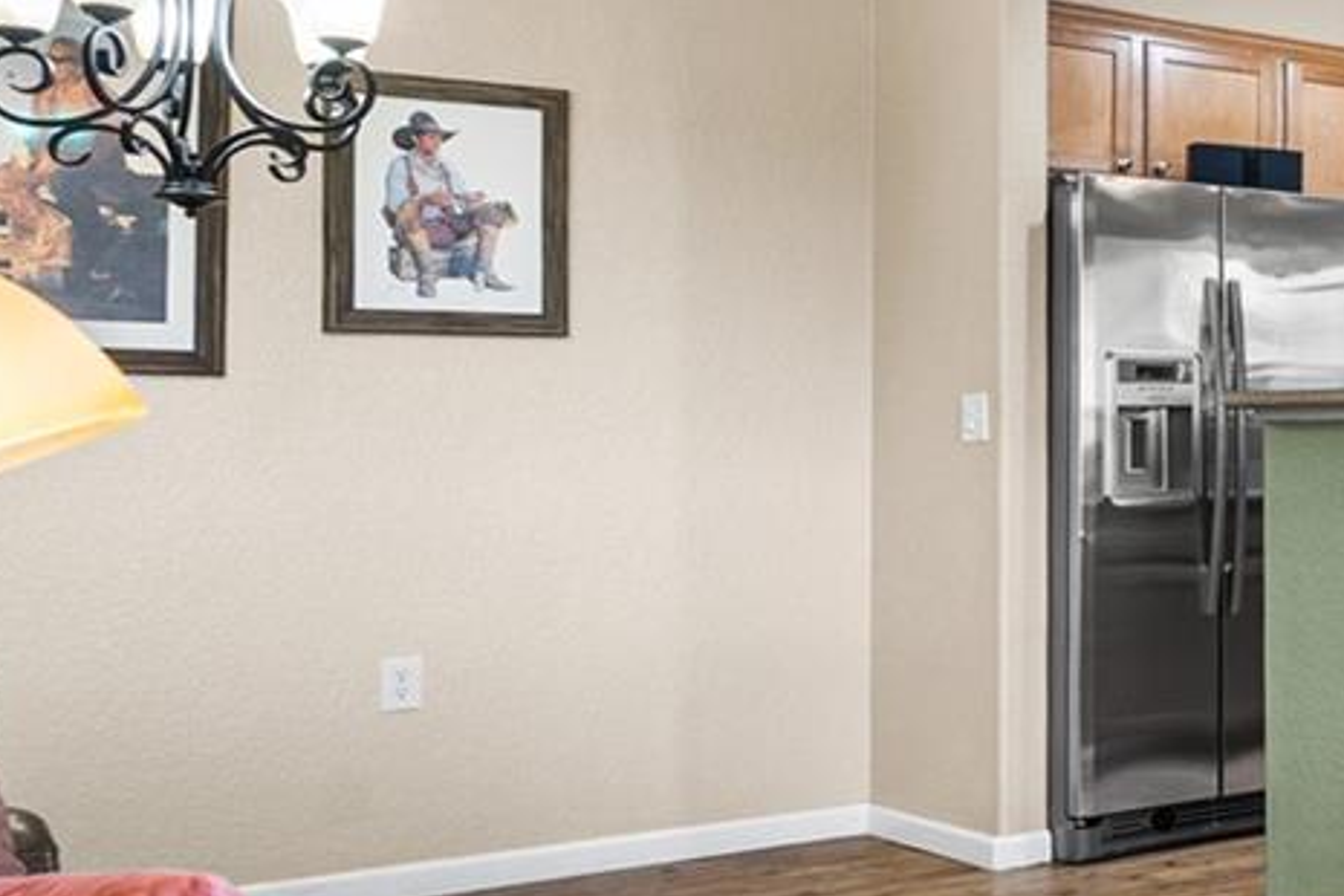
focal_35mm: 55
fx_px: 2053
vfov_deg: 24.6
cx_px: 2015
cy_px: 429
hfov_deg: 26.4
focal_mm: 16
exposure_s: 1/10
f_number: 8
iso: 200
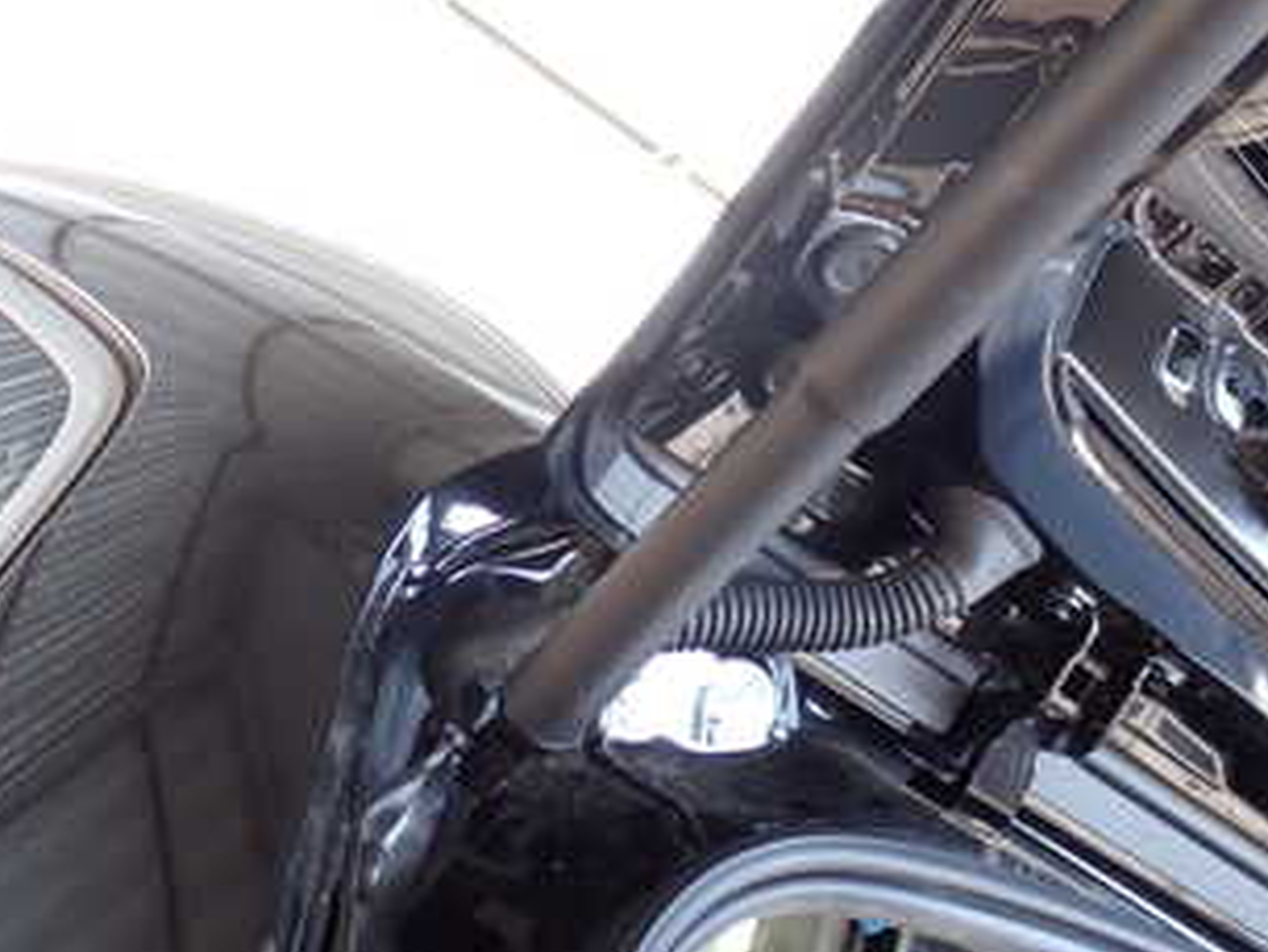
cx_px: 1156
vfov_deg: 24.2
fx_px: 2162
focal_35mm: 59
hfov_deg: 31.1
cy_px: 125
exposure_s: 1/100
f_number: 2.3
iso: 100
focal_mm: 5.4
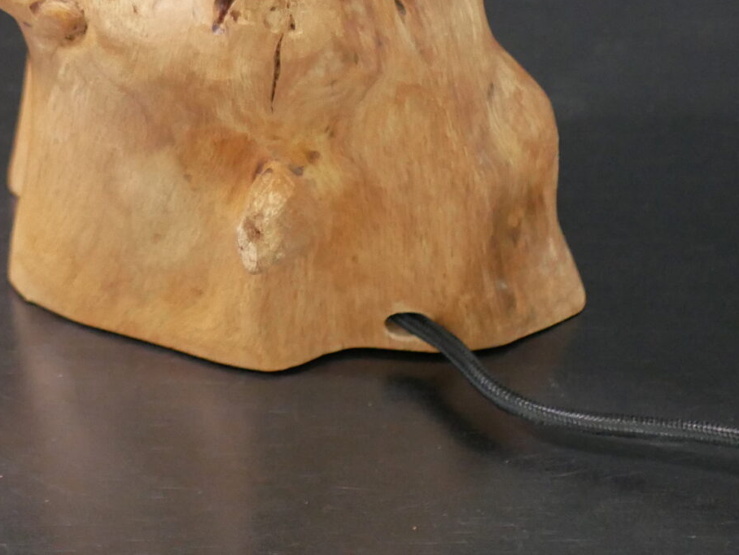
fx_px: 3012
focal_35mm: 141
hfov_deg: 13.9
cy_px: -134
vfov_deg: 10.3
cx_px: 187
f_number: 1.7
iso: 2000
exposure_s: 1/60
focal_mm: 25
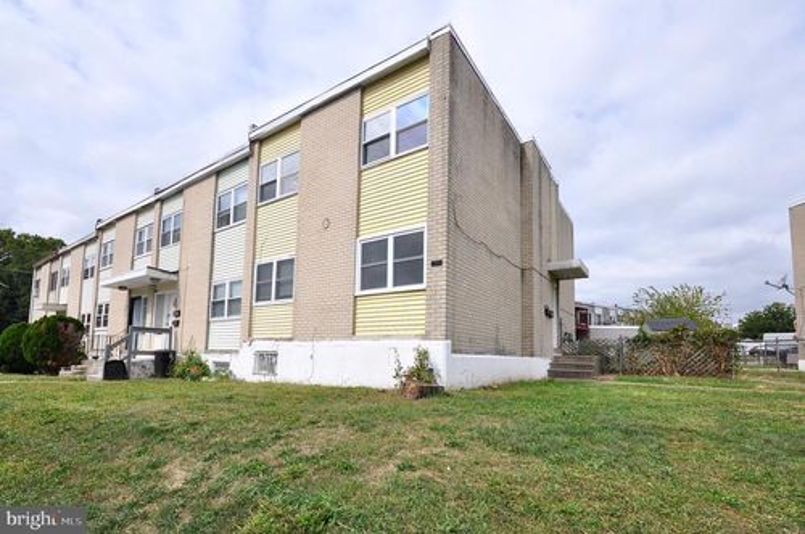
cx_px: 402
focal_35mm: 15
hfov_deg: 100.5
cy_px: 267
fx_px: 335
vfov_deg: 77.2
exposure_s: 1/500
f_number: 11
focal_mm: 10
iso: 400
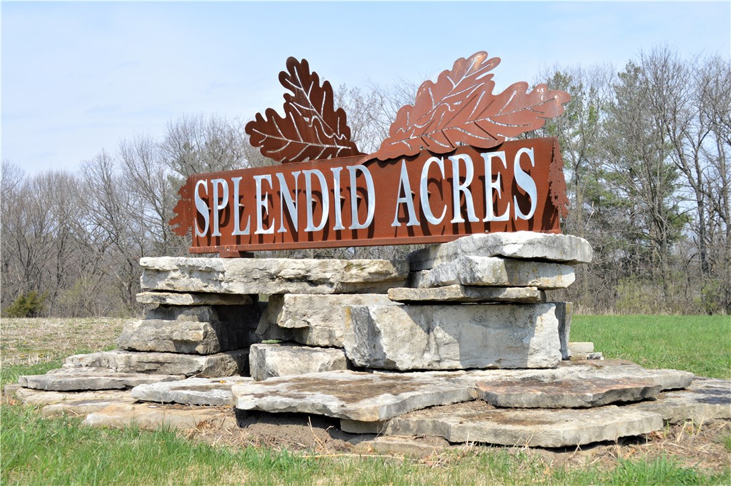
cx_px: 366
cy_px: 243
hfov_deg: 49.6
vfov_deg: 34.1
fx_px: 791
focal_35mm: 39
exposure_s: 1/250
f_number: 8
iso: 100
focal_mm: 26
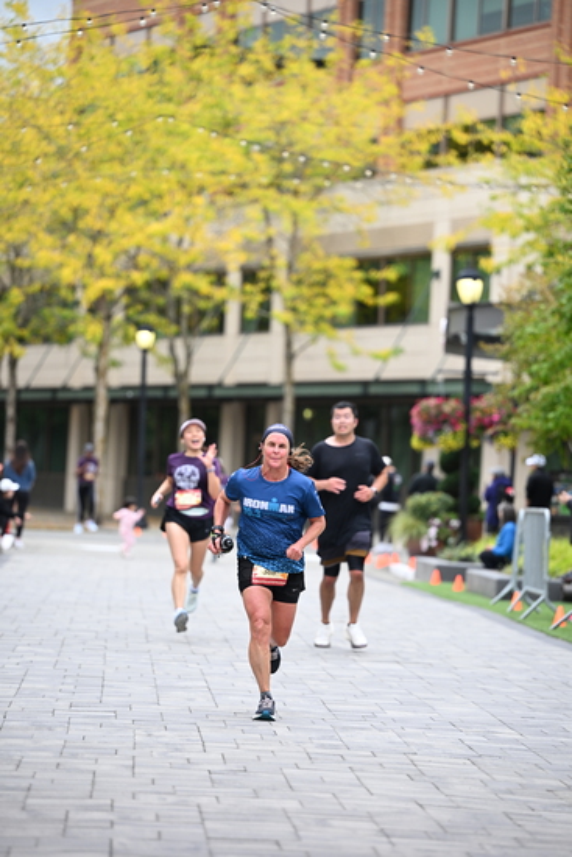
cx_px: 286
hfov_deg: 9.8
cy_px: 428
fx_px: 3334
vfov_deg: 14.6
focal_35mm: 140
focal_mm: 140
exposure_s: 1/2000
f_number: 2.8
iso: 640
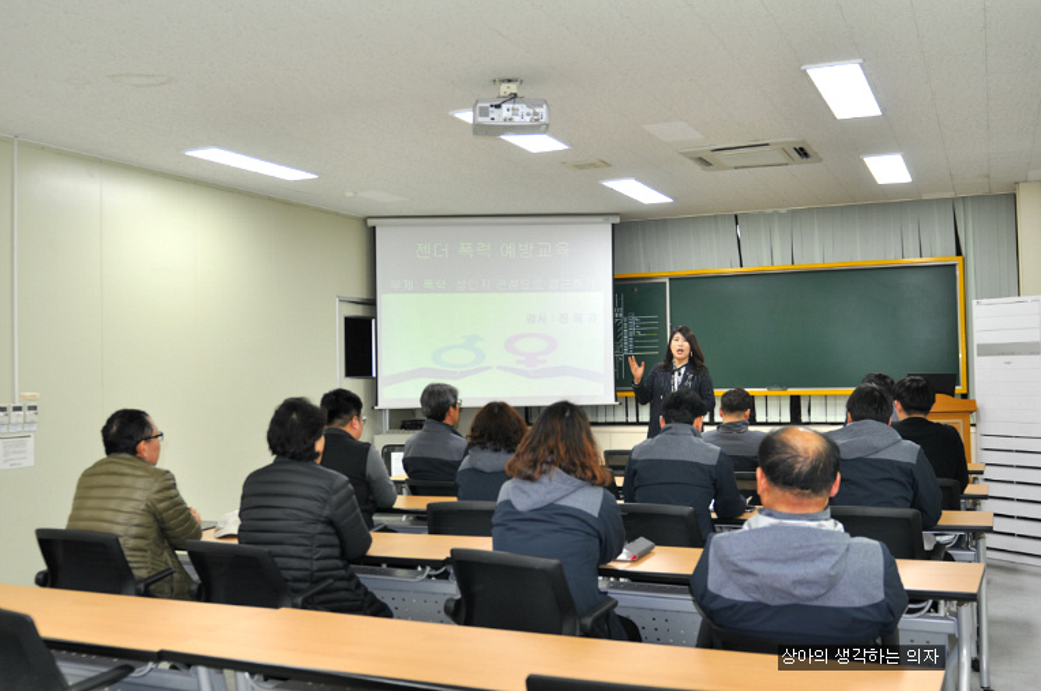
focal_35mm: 36
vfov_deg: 36.8
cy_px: 346
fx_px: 1039
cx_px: 520
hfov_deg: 53.2
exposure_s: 1/60
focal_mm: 24
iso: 200
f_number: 2.8
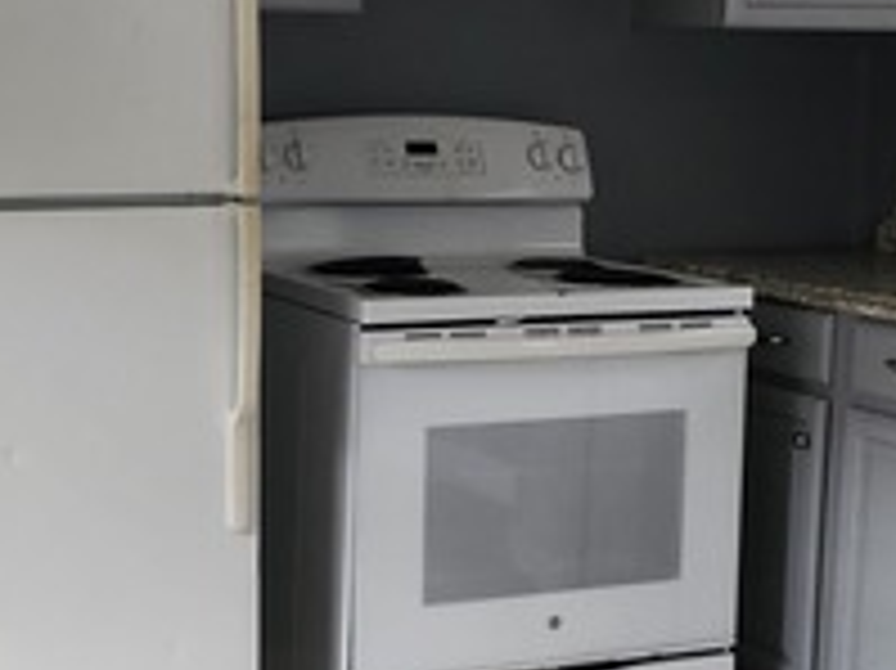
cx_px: 331
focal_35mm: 77
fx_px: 1992
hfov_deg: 25.3
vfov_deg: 19.1
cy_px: 378
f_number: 1.8
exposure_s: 1/120
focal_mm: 5.54
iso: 320
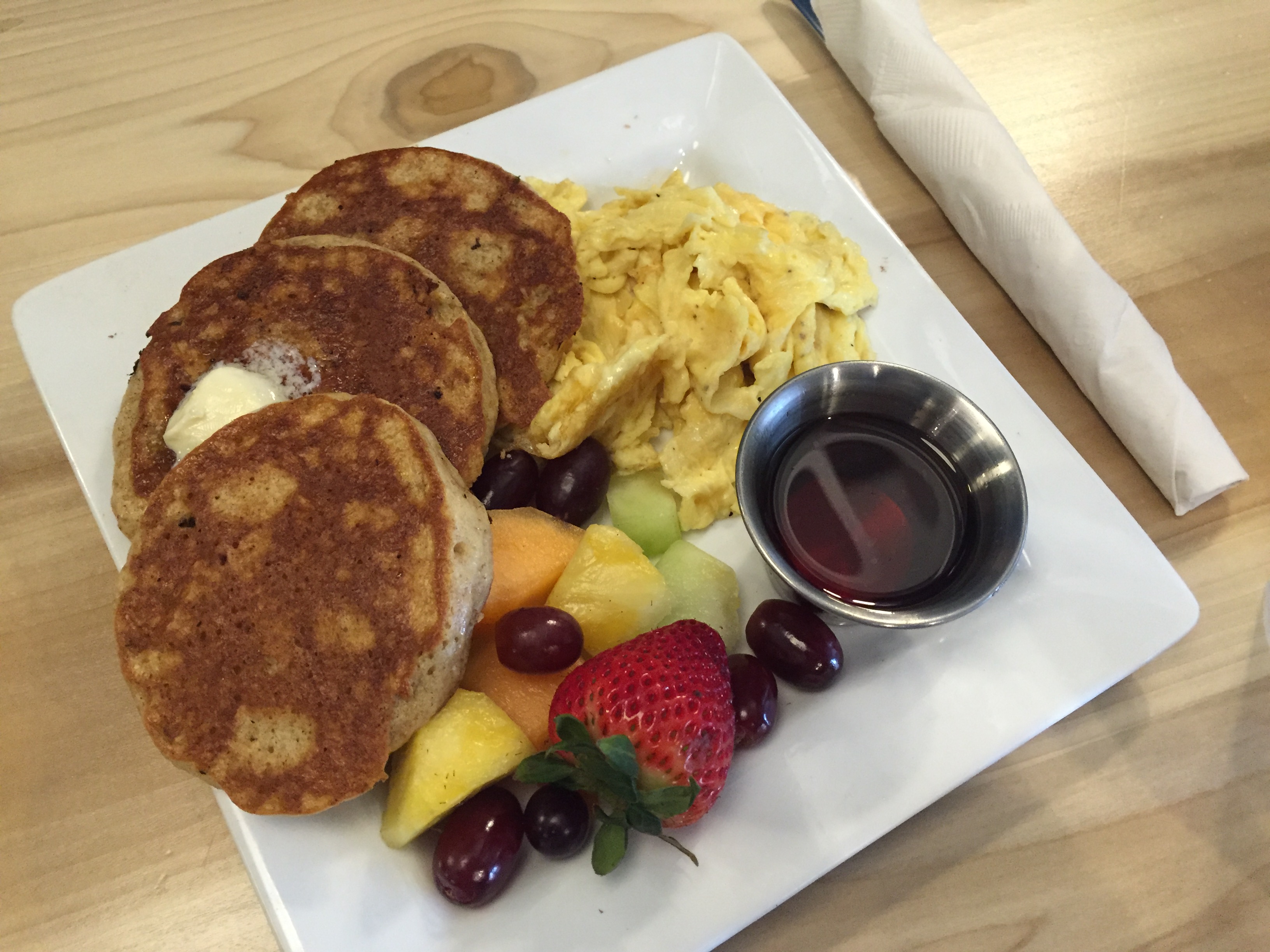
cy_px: 476
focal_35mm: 29
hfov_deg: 61.7
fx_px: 1064
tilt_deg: -62.6
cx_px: 635
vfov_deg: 48.2
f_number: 2.2
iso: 250
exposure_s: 1/30
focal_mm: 4.15
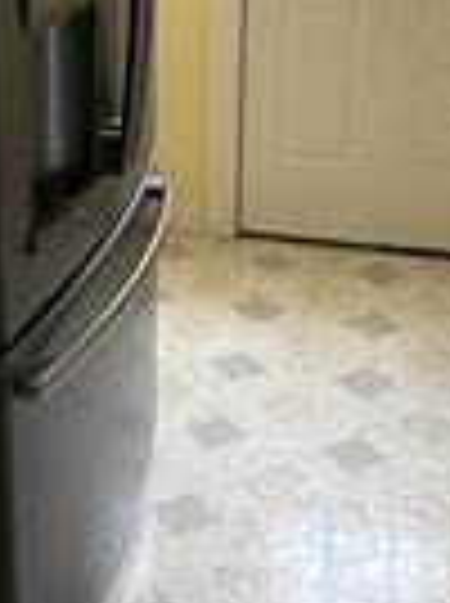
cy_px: 135
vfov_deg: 28.5
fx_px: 1165
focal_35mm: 67
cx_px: 50
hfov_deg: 21.4
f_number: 2.2
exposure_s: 1/60
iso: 500
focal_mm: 2.22
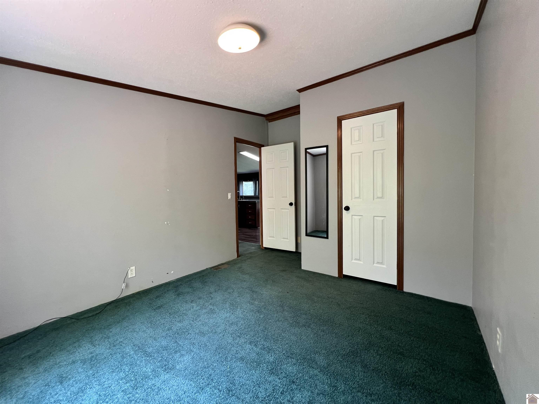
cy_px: 202
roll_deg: +0.8
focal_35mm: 13
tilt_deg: -1.2
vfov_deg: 89.9
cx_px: 270
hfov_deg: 106.2
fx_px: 202
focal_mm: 1.57
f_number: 1.8
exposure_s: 1/99
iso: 200
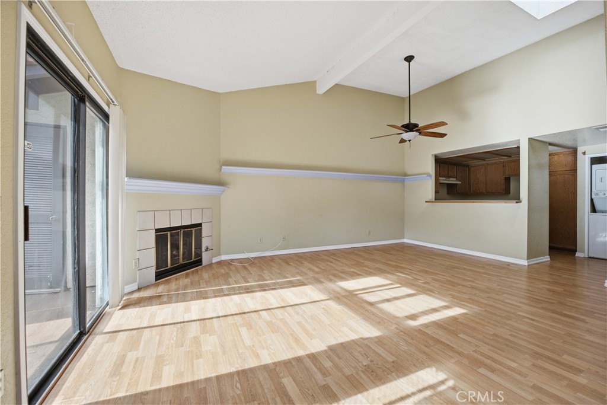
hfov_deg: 104.2
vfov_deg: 81.2
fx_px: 236
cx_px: 304
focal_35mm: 14
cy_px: 202
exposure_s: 1/125
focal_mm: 14
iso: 100
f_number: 8
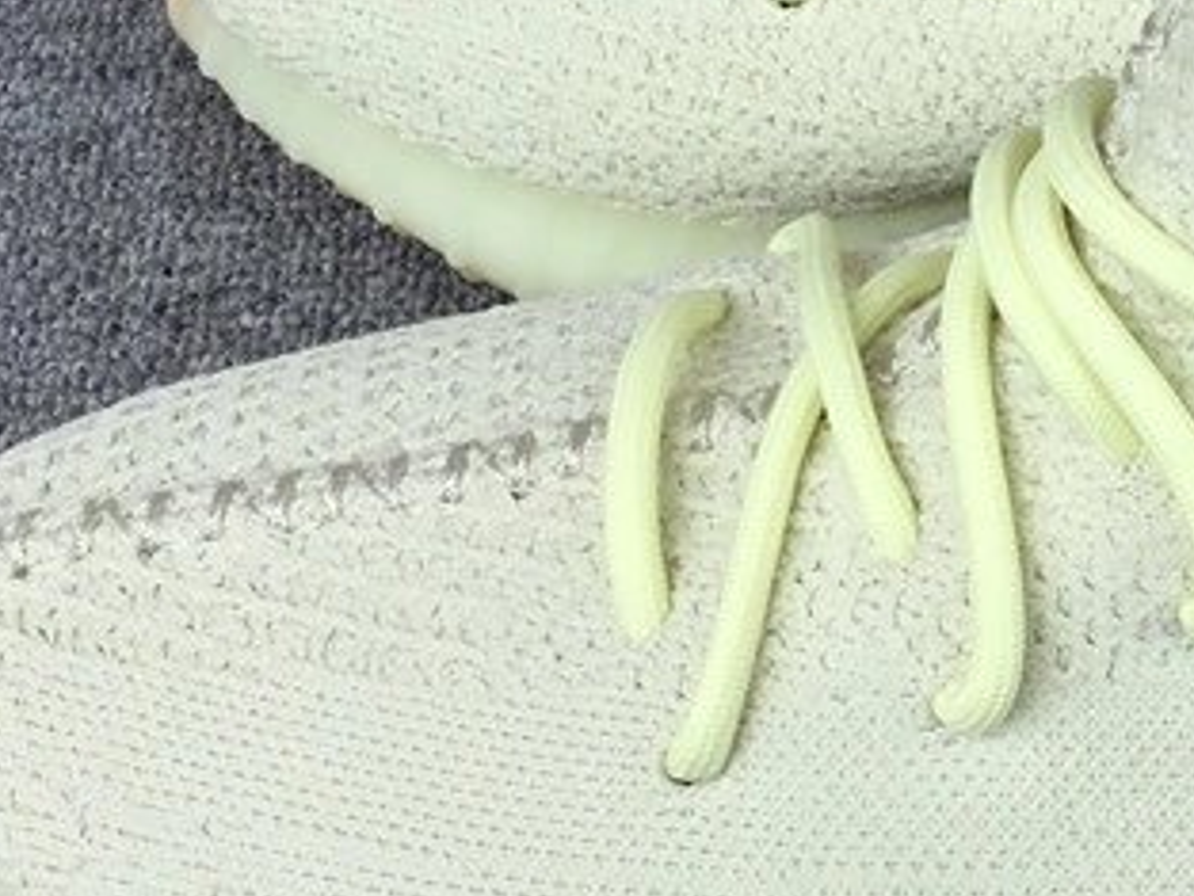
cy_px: 261
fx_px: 3071
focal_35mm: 89
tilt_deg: -43.9
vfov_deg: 16.5
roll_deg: -3.7
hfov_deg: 21.4
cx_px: 1141
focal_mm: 3.3
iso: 25
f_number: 2.4
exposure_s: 1/627
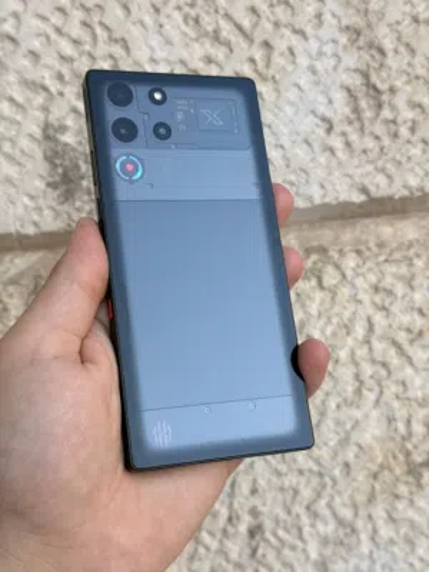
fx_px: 793
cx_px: 214
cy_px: 286
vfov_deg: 39.7
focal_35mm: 48
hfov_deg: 30.3
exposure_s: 1/182
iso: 50
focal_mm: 6.76
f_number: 1.78
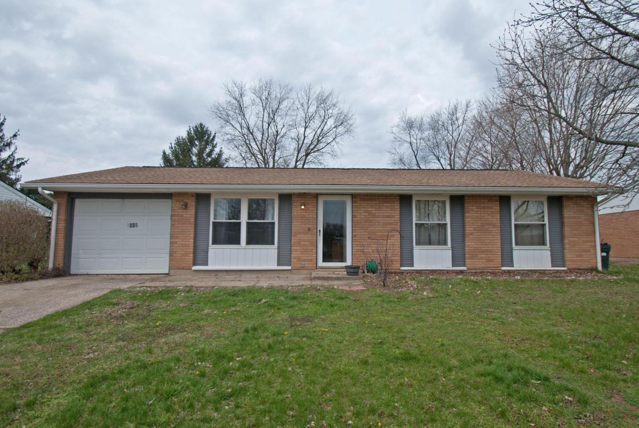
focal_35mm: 15
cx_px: 320
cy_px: 214
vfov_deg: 77.5
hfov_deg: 100.3
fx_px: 267
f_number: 5.6
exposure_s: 1/500
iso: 100
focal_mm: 10
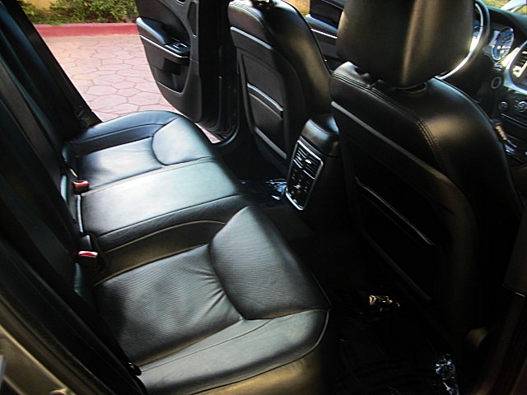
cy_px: 198
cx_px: 264
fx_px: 548
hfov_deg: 51.4
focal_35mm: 36
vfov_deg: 39.7
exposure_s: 1/60
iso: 50
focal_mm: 6.3
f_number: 2.8
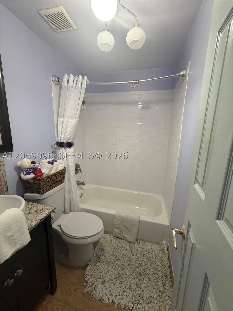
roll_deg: -0.7
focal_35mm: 14
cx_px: 116
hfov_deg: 85.7
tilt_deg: -12.2
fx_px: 126
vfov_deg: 102.1
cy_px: 156
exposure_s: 1/60
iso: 320
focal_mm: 2.22
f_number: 2.2
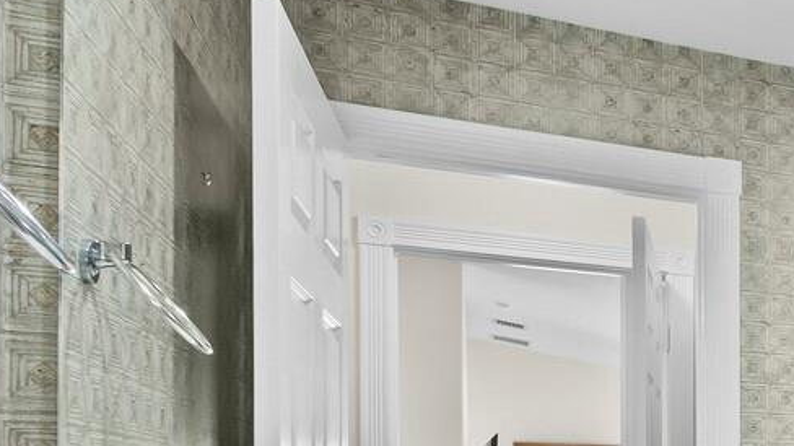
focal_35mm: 50
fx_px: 1052
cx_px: 1071
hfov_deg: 30.8
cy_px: 485
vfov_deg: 22.6
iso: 320
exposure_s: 1.3
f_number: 10
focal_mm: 7
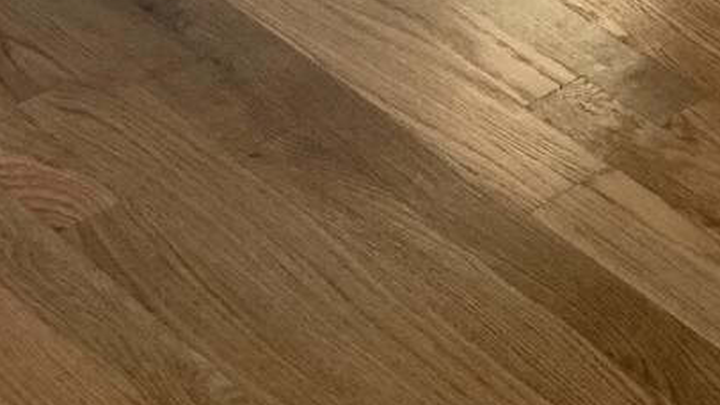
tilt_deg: -8.0
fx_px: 2673
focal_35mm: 140
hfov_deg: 14.6
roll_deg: -2.2
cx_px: 974
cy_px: -1066
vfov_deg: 7.1
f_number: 1.8
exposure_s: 1/108
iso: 100
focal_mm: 4.25
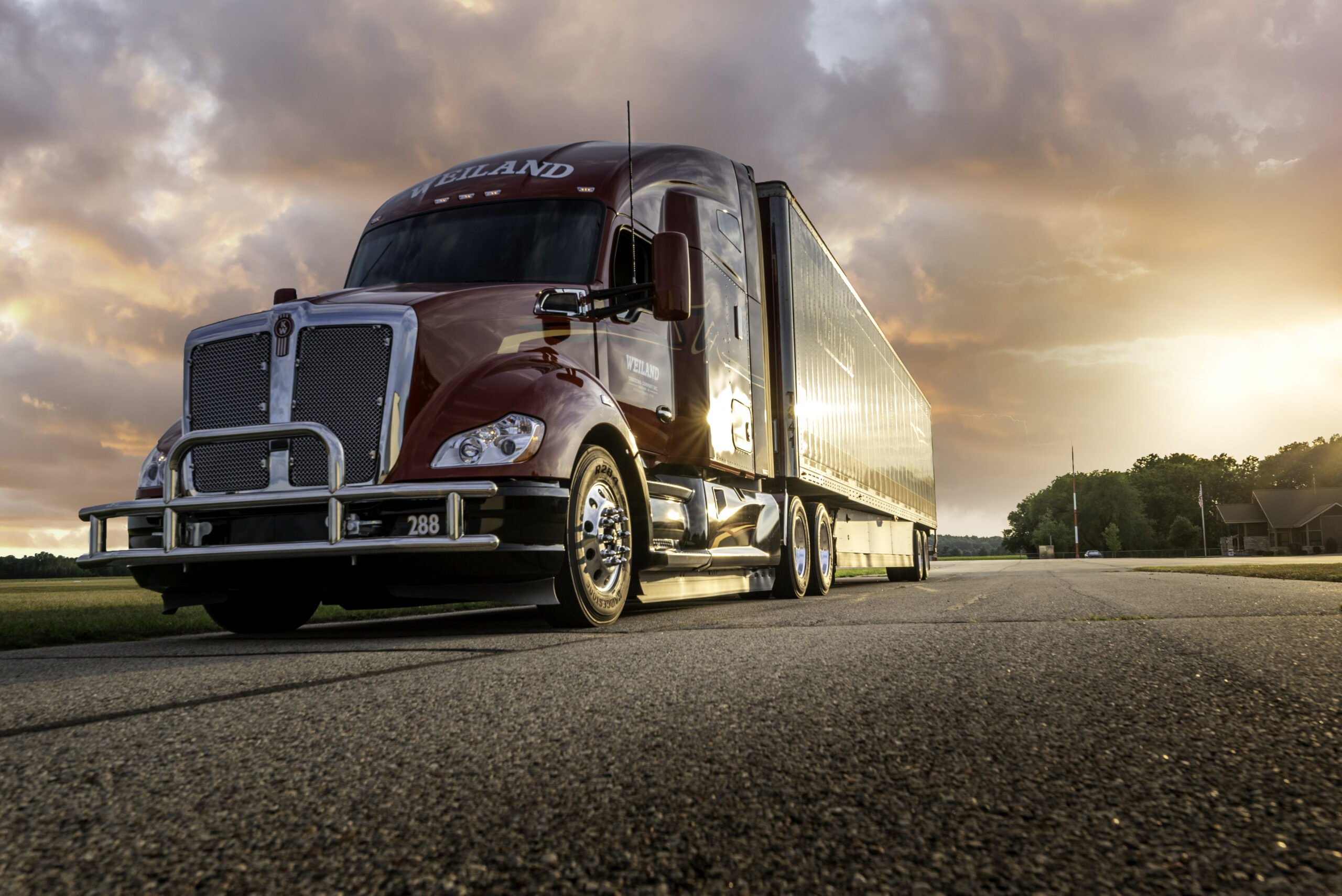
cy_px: 448
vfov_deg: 43.6
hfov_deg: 61.9
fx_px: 1119
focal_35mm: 30
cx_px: 671
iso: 160
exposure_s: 1/200
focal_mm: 30
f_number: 11
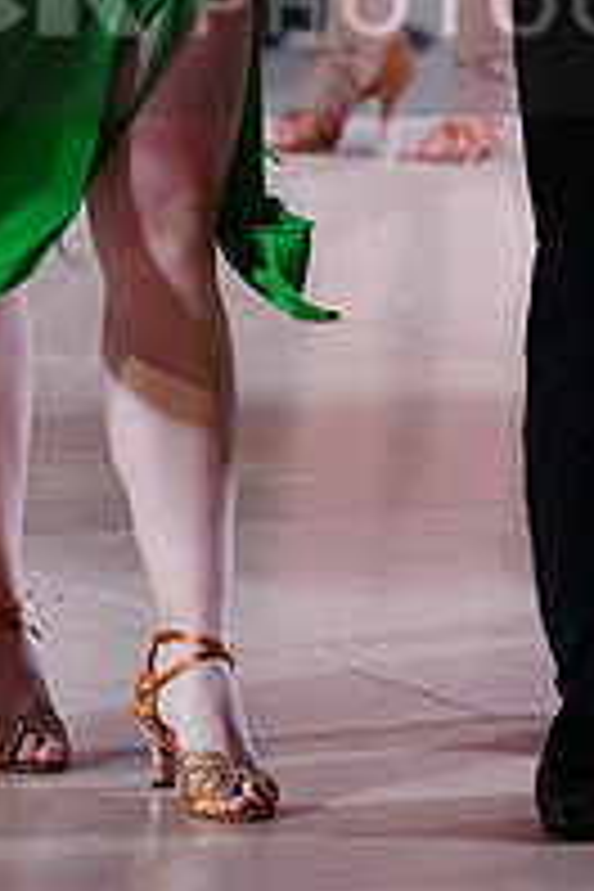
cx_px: 466
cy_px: -32
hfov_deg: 2.3
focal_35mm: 587
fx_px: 14527
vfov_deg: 3.5
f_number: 4.5
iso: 1000
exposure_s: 1/200
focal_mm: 200
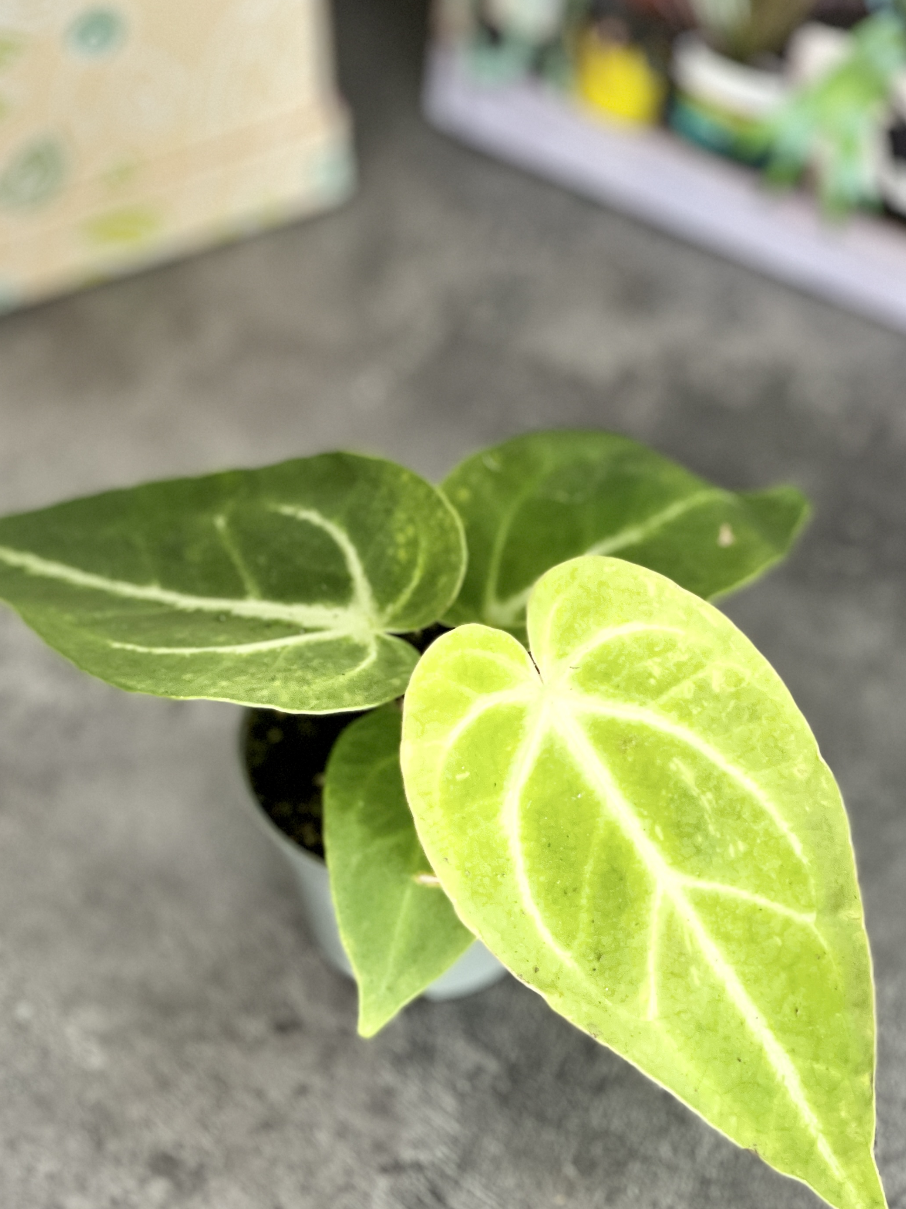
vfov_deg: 21.1
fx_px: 3246
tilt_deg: -50.7
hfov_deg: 15.9
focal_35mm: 93
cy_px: 701
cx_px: 507
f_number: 2.2
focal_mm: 7.5
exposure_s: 1/121
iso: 250
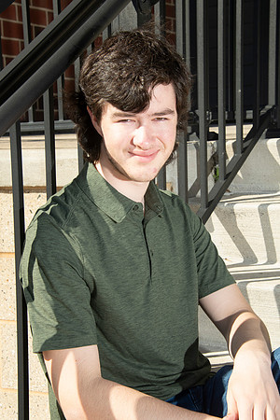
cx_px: 140
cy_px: 210
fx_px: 992
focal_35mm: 85
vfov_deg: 23.9
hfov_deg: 16.1
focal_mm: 85
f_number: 14
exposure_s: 1/160
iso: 400
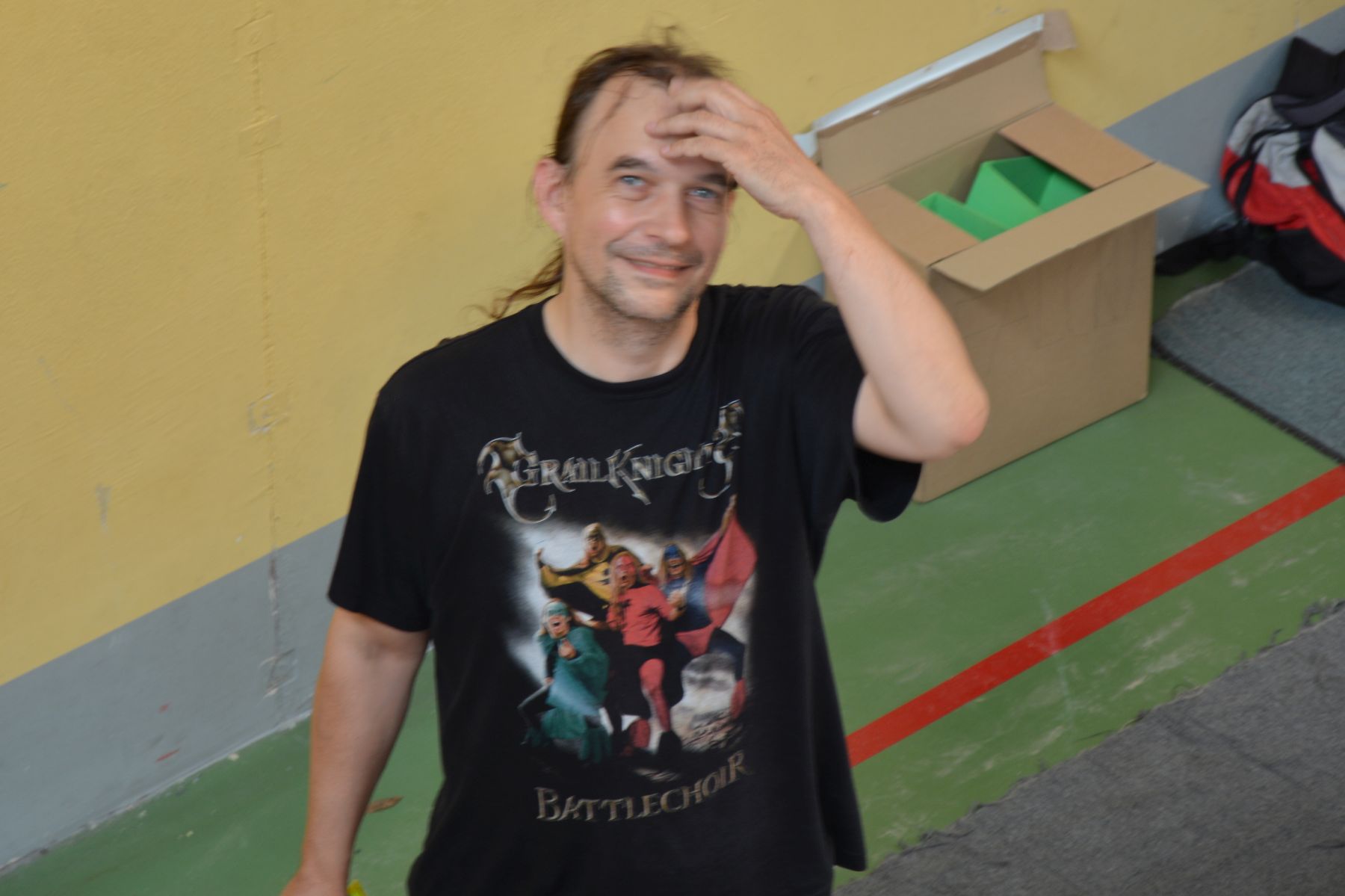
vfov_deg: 8.7
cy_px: 448
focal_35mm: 158
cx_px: 672
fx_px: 5882
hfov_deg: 13.0
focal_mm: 105
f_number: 5.6
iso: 200
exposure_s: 1/8
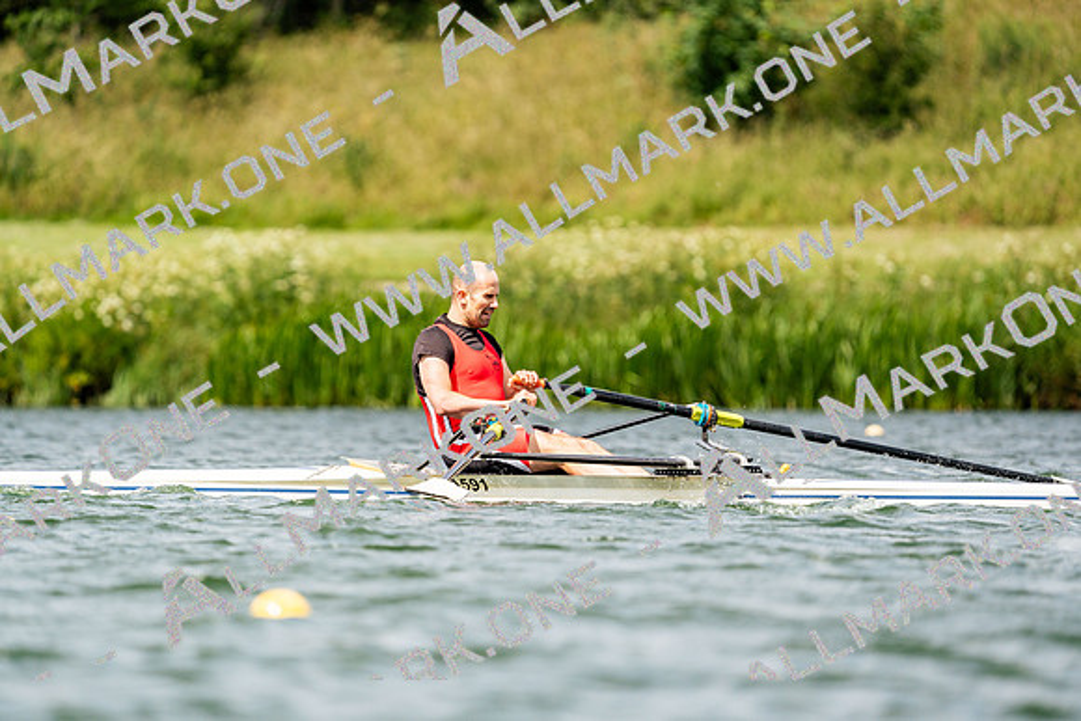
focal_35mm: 489
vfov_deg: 2.8
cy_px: 360
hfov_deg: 4.2
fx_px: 14686
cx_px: 540
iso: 320
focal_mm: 489
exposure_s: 1/2000
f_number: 6.3
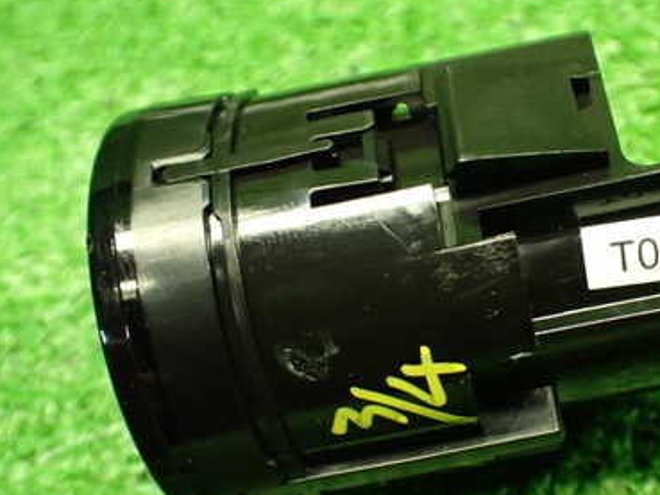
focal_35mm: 52
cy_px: 289
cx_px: 528
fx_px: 992
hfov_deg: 35.6
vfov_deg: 28.0
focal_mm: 5.79
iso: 800
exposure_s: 1/50
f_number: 2.4
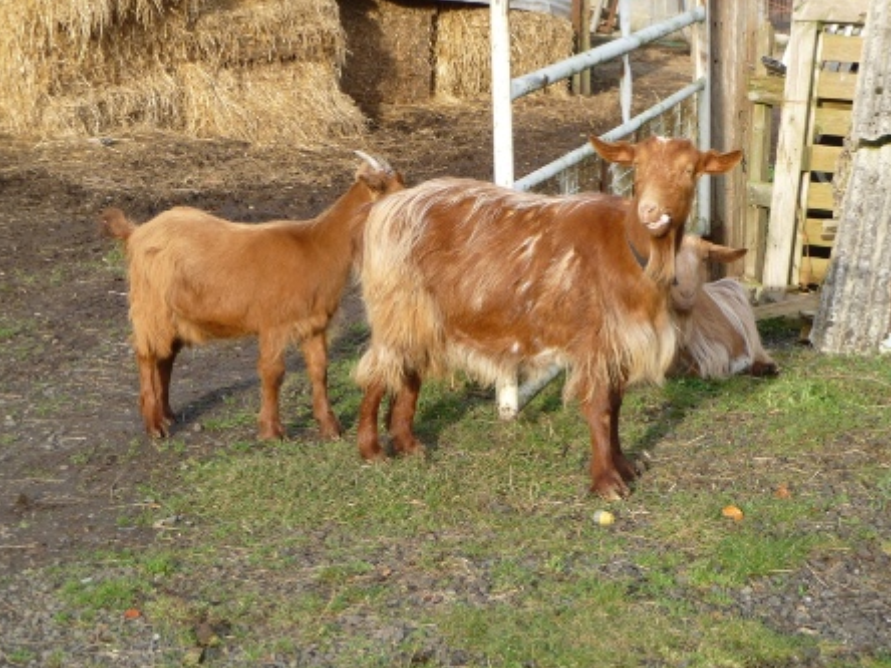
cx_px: 446
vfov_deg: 14.2
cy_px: 335
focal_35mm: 104
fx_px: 2677
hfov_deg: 18.9
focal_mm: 17.5
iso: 100
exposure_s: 1/125
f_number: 4.7
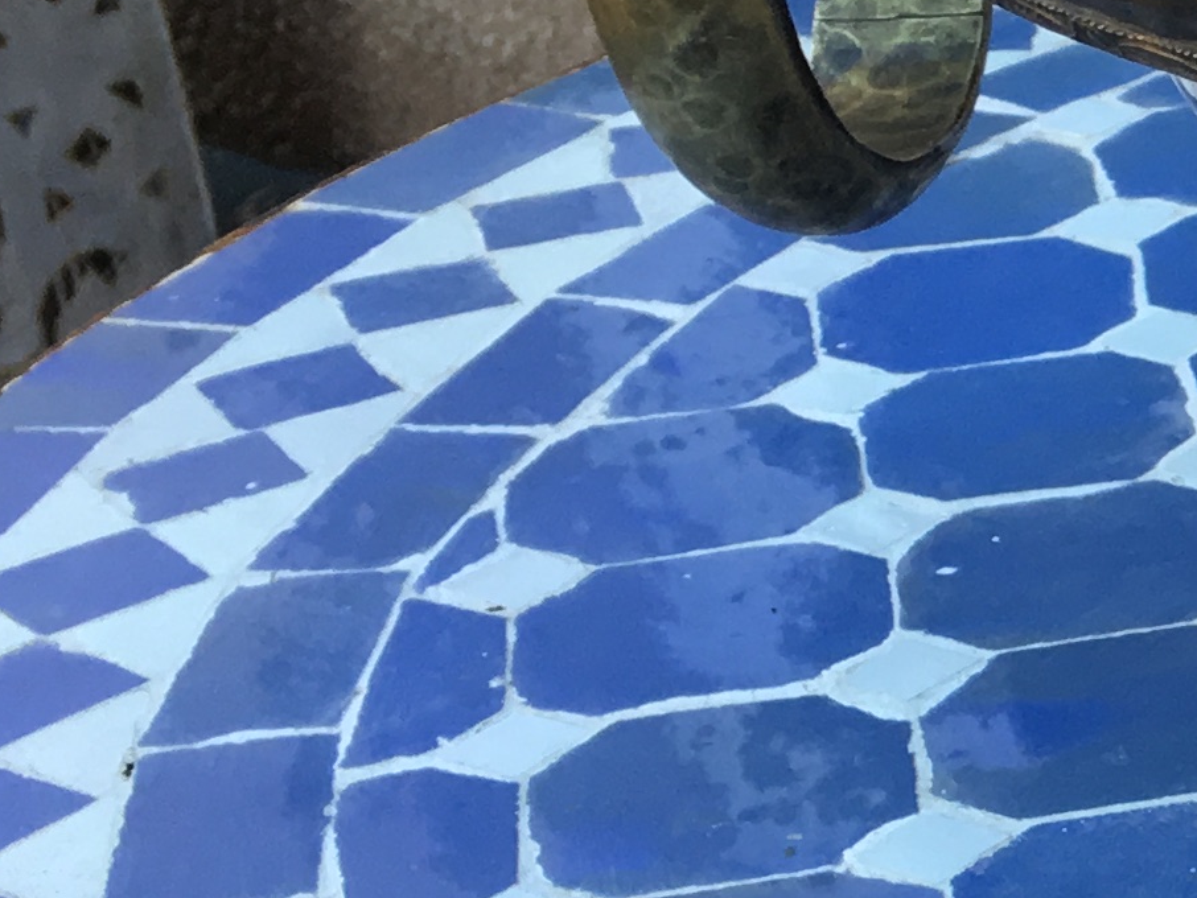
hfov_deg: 12.9
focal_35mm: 129
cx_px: 2539
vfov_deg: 11.5
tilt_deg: -27.7
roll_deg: -3.0
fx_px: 4462
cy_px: 551
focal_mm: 4.15
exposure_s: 1/100
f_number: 2.2
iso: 32
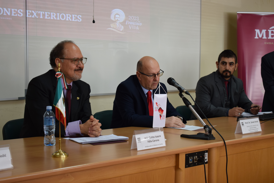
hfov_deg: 33.4
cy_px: 92
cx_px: 137
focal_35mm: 60
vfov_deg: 22.6
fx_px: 457
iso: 800
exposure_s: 1/60
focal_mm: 40
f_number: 5
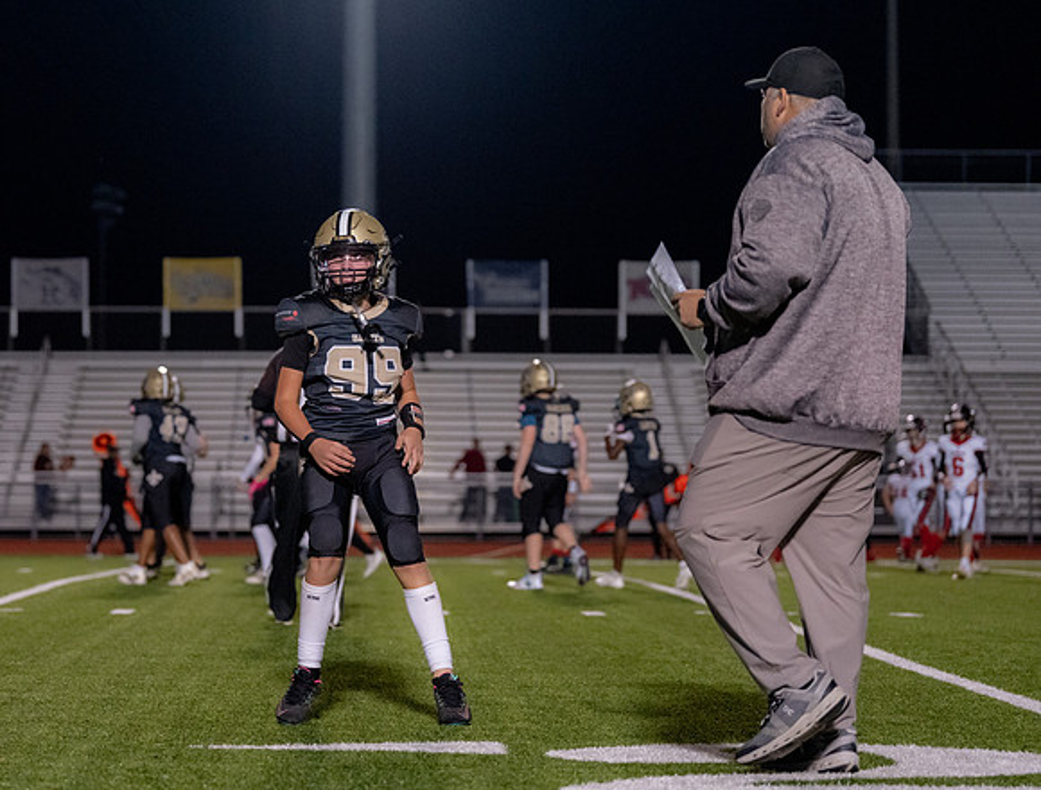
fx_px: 3206
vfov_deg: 14.0
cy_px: 353
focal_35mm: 106
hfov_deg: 18.4
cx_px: 385
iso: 5000
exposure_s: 1/1250
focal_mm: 88
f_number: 2.8
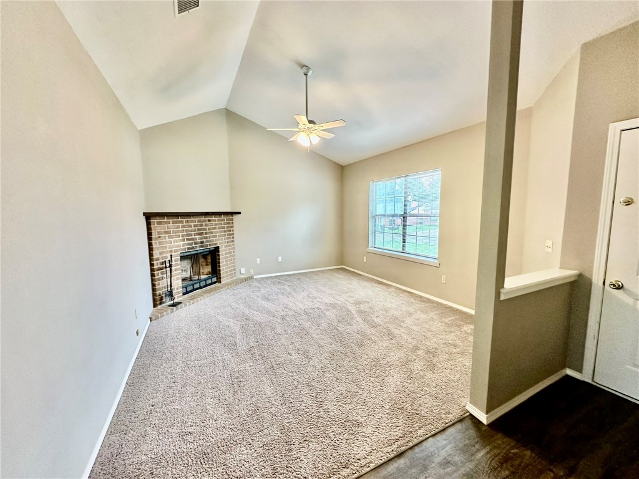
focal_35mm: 14
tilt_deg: -6.8
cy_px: 240
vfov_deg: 85.7
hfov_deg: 102.1
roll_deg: +0.3
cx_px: 320
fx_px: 258
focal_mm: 2.22
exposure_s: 1/60
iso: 250
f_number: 2.2
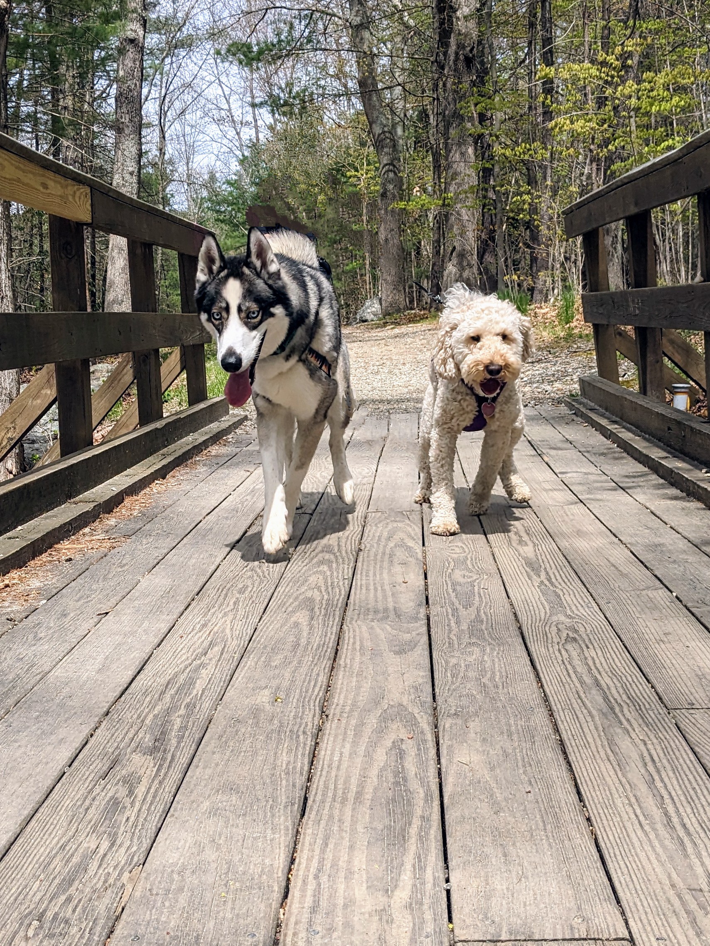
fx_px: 738
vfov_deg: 65.3
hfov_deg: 51.4
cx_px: 355
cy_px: 473
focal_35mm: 27
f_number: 1.73
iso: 54
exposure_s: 1/2336
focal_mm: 4.38
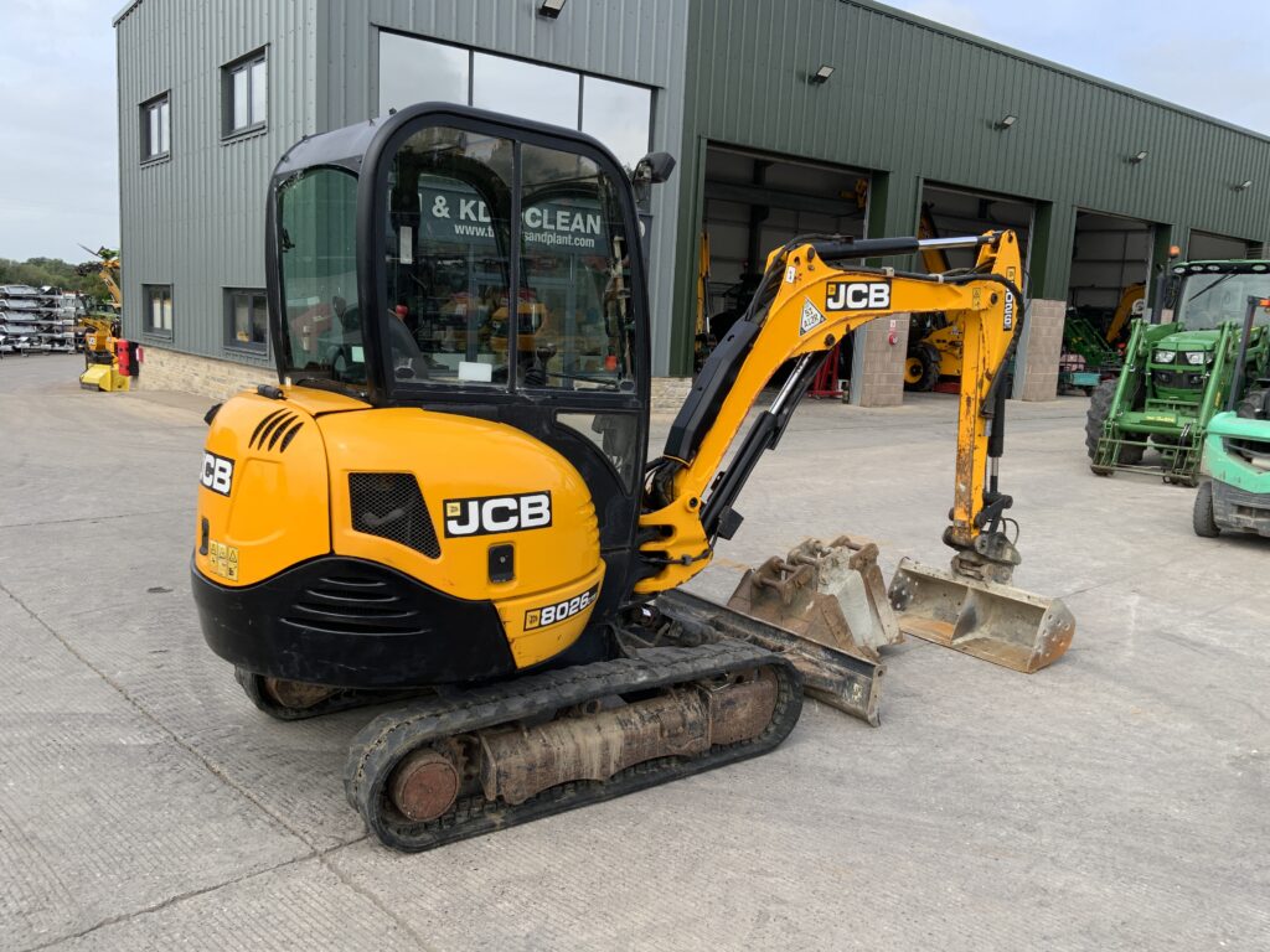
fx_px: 1064
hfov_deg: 61.7
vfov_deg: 48.2
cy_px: 476
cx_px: 635
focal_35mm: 29
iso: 16
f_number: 1.8
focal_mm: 3
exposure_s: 1/898
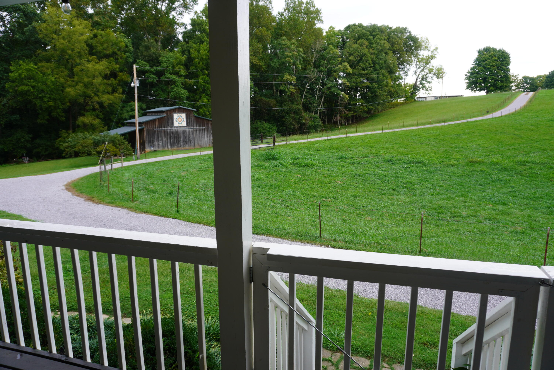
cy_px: 185
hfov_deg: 73.7
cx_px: 277
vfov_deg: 53.2
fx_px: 369
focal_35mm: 24
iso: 100
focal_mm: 16
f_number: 4.5
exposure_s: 1/80
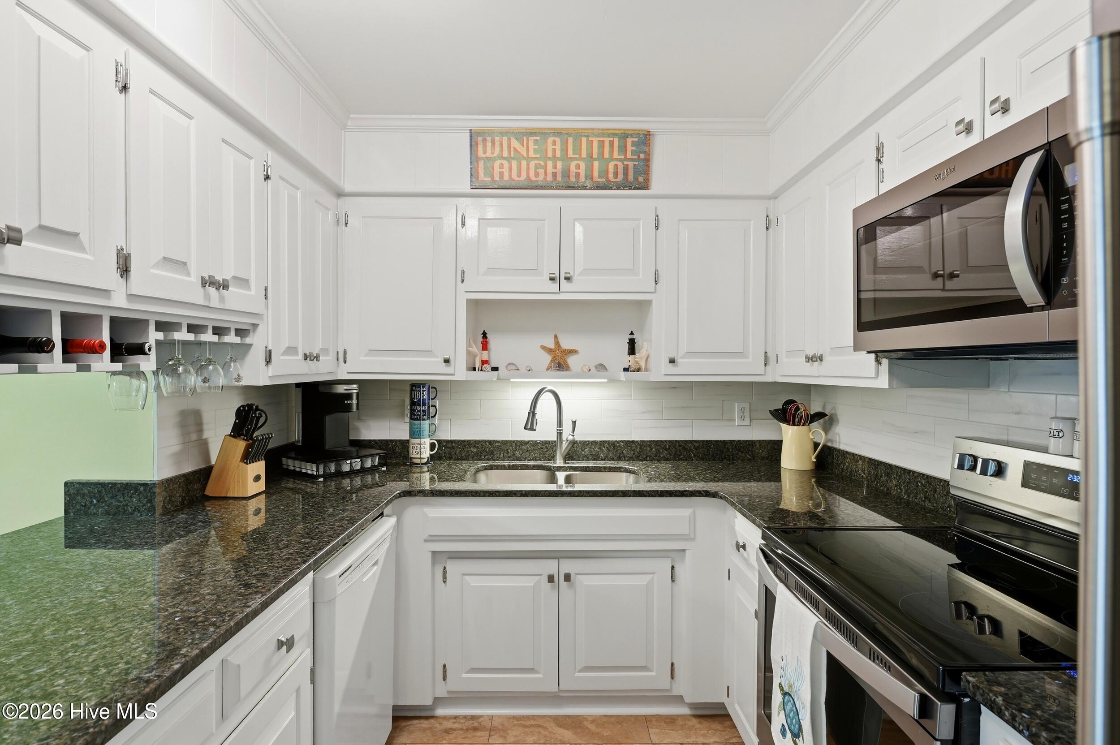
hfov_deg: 90.0
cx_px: 560
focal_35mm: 18
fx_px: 560
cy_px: 372
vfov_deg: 67.3
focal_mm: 18
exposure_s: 1/25
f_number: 8
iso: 160
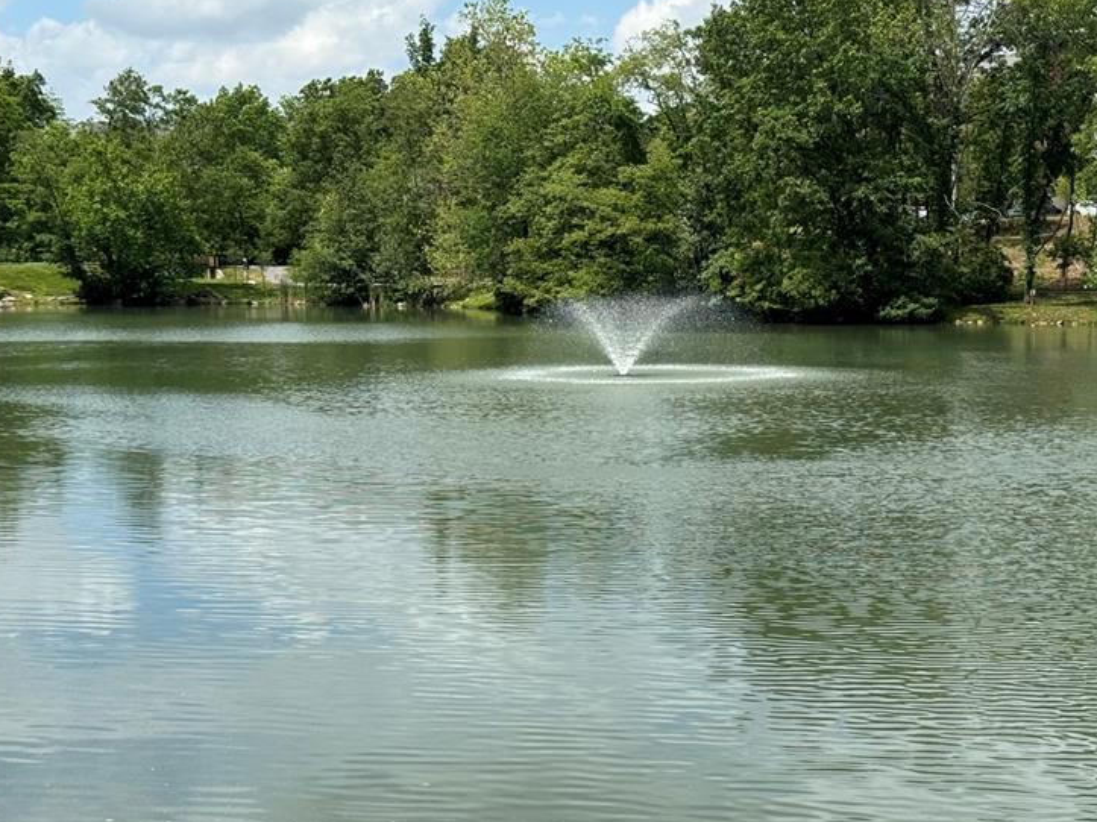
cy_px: 516
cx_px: 734
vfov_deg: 21.6
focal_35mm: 68
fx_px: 2155
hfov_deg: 28.4
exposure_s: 1/4608
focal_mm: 6.76
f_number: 1.78
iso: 64
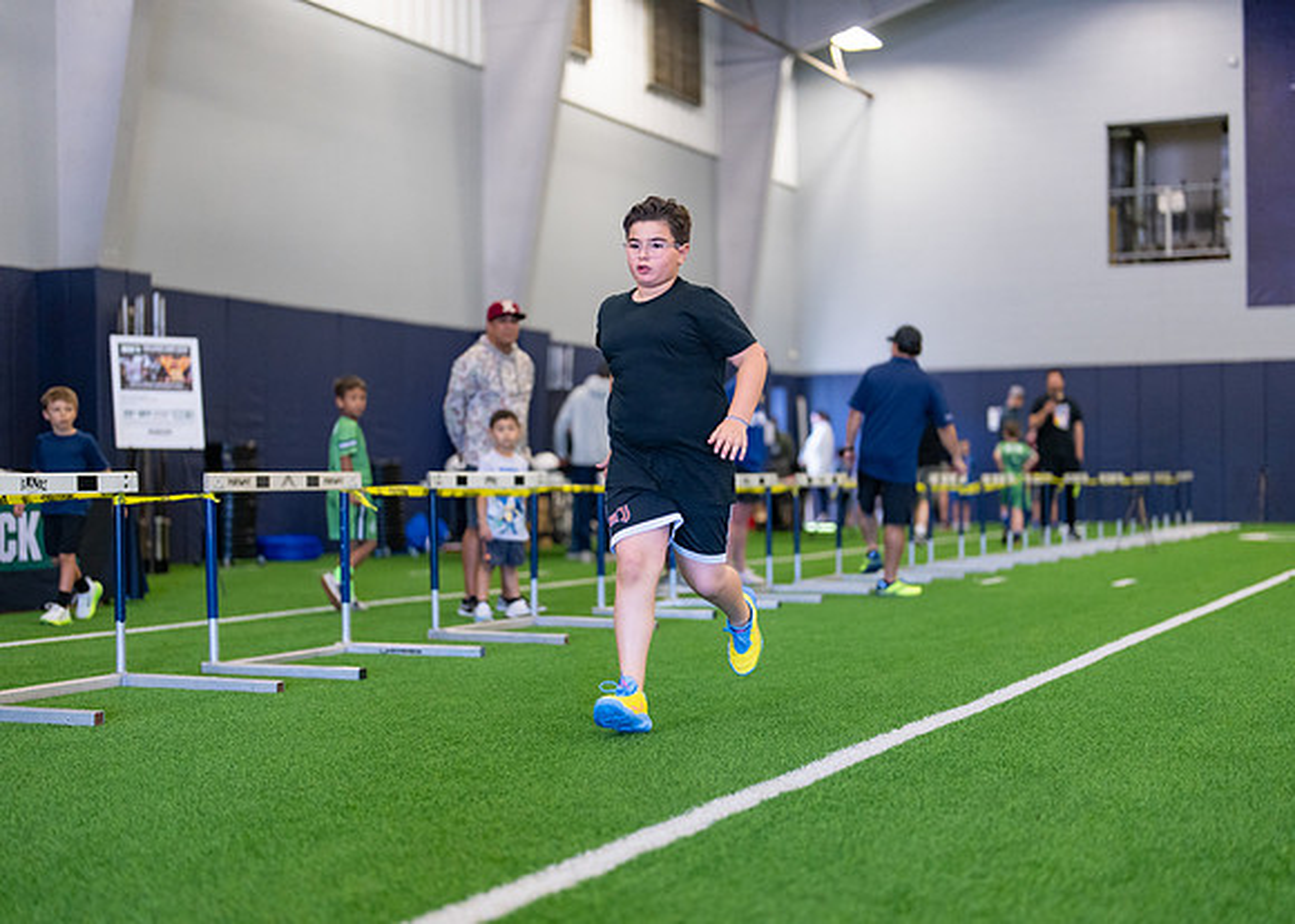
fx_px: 1958
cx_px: 648
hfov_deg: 36.6
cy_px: 462
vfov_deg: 26.6
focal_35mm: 53
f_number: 1.2
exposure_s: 1/1000
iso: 1600
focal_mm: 50
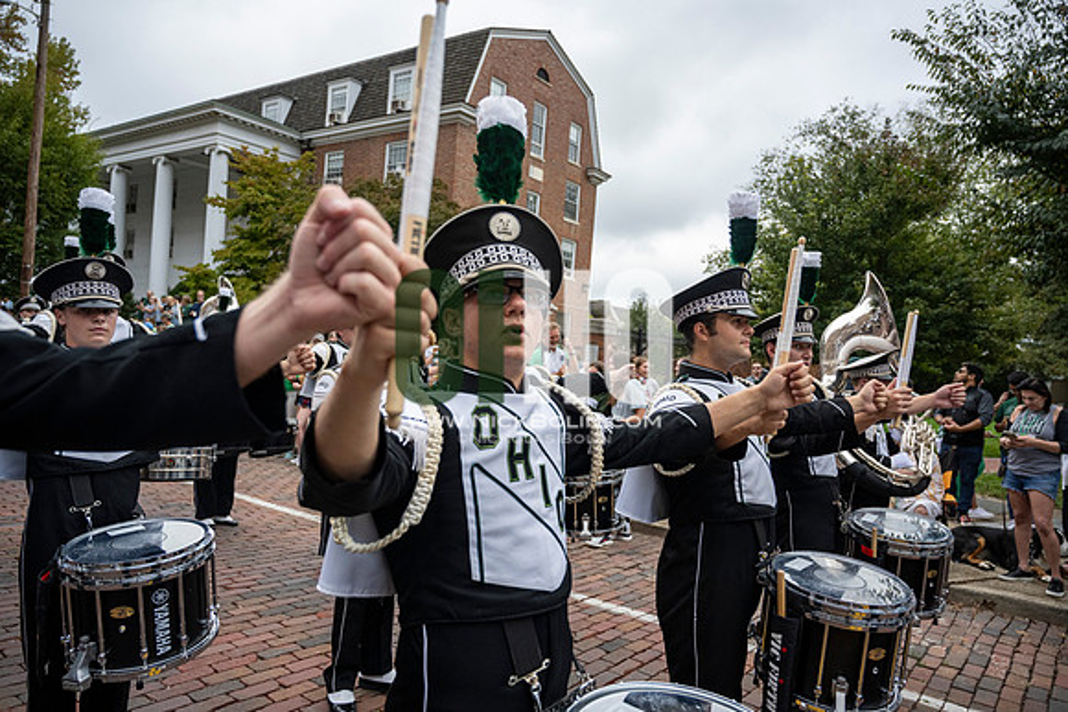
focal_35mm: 24
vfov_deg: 53.2
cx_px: 534
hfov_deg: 73.7
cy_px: 356
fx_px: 712
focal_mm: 24
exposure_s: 1/1600
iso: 640
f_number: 4
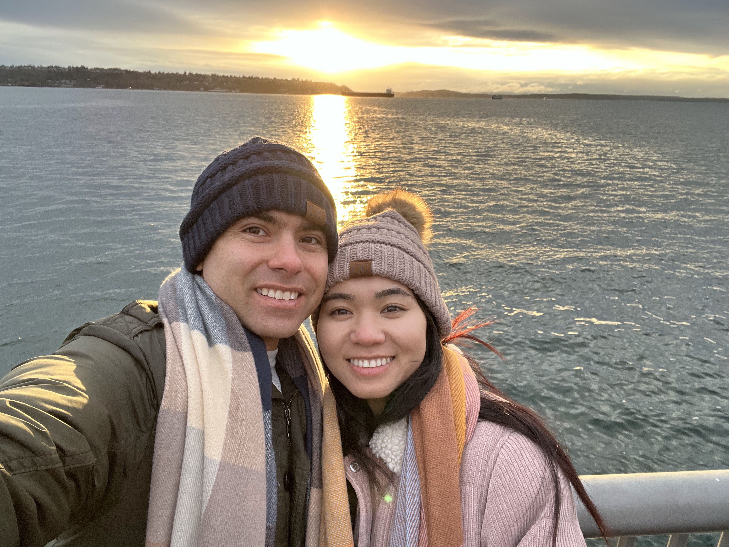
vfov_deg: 56.8
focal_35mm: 24
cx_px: 353
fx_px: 505
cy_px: 271
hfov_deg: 71.6
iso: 100
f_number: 2.2
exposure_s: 1/104
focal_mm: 2.71
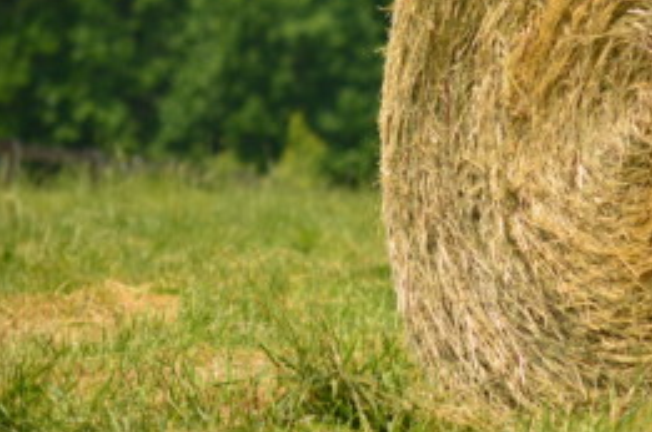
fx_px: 6813
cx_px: 386
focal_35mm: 377
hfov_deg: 5.5
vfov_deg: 3.6
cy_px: 117
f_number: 5
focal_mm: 145
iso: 100
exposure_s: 1/640
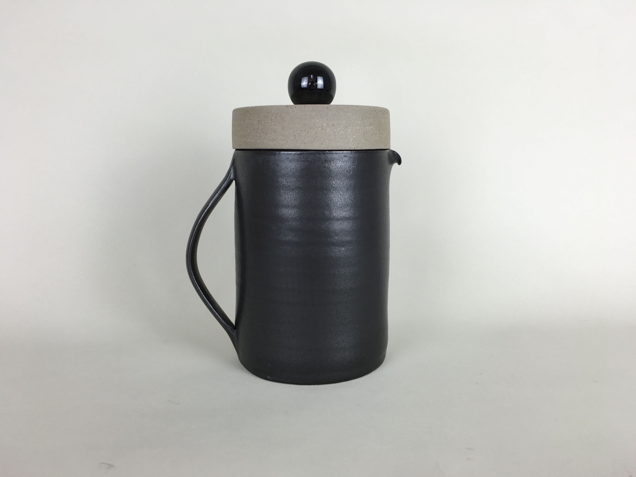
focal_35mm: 29
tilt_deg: -9.6
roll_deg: +0.4
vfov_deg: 48.2
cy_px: 238
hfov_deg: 61.7
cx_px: 318
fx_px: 533
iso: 32
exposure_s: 1/50
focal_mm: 4.15
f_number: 2.2
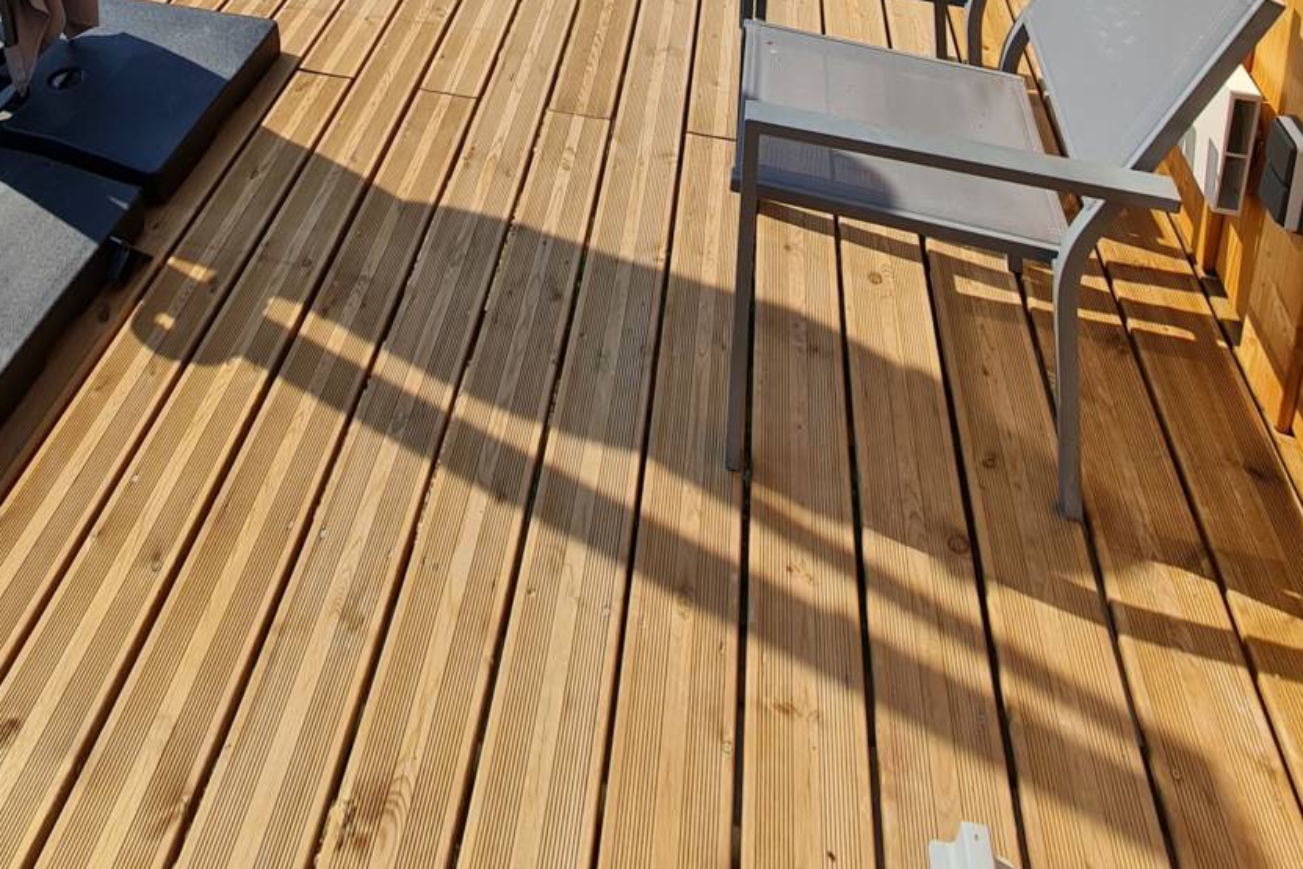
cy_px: -355
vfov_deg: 31.8
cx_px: 482
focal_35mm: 26
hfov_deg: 68.2
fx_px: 941
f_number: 2.2
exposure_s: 1/2096
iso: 64
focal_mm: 2.2
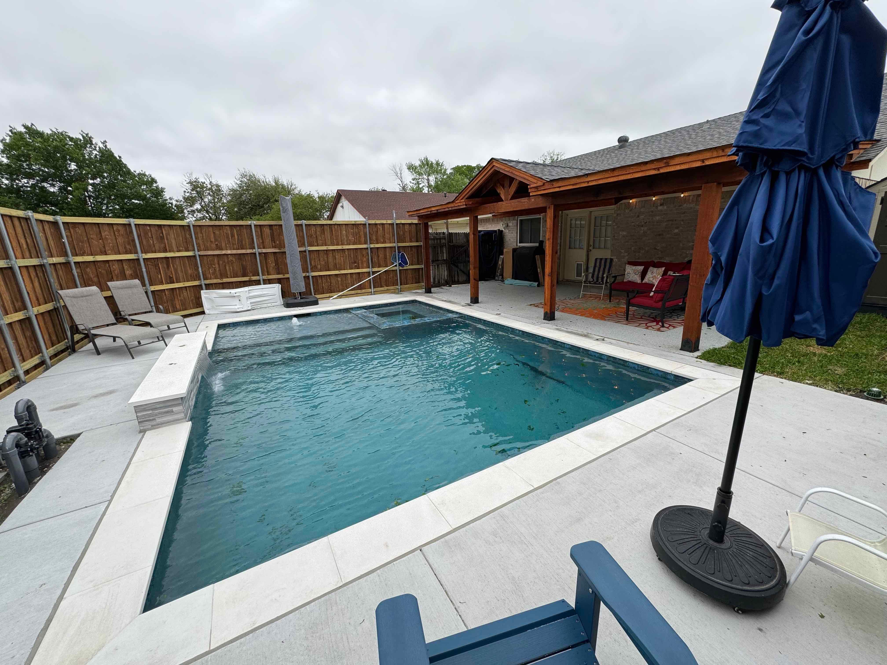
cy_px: 332
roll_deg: +2.0
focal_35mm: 14
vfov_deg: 85.7
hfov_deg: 102.1
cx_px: 444
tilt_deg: -13.5
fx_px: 359
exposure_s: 1/154
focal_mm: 2.22
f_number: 2.2
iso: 40
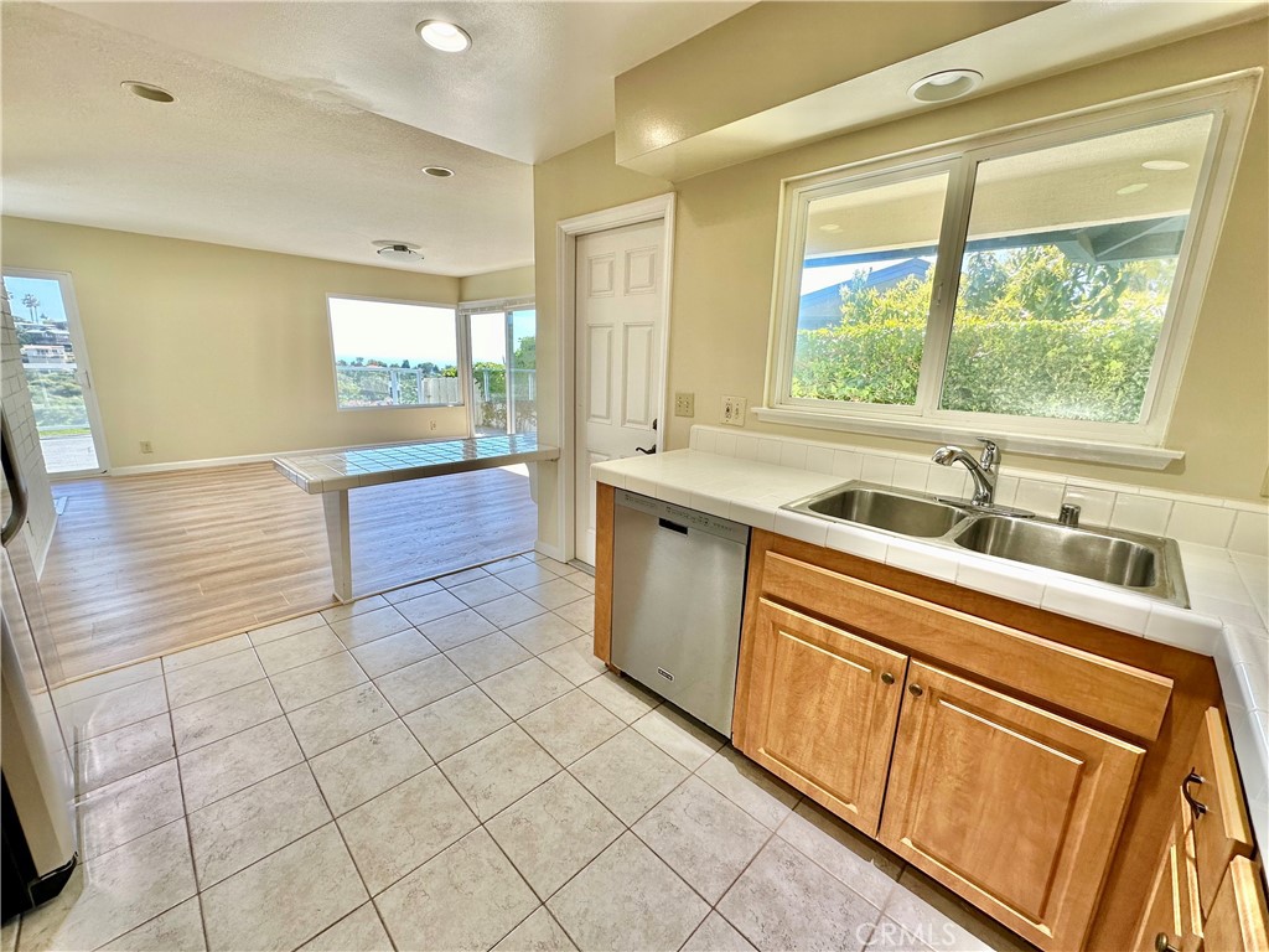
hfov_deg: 102.1
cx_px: 634
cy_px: 476
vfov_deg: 85.7
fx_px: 513
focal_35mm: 14
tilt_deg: -12.6
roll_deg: -2.3
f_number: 2.2
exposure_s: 1/120
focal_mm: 2.22
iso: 50
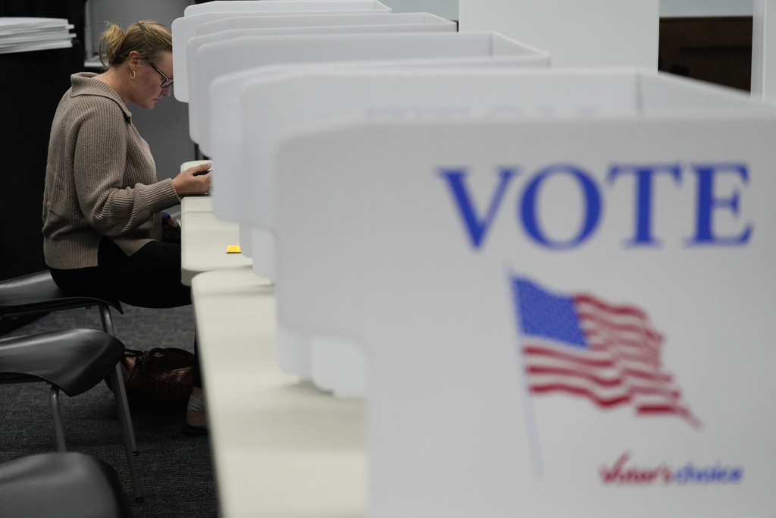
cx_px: 388
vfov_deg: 18.2
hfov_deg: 27.0
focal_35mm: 75
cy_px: 259
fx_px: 1617
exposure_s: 1/1000
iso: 3200
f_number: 2.8
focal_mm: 75
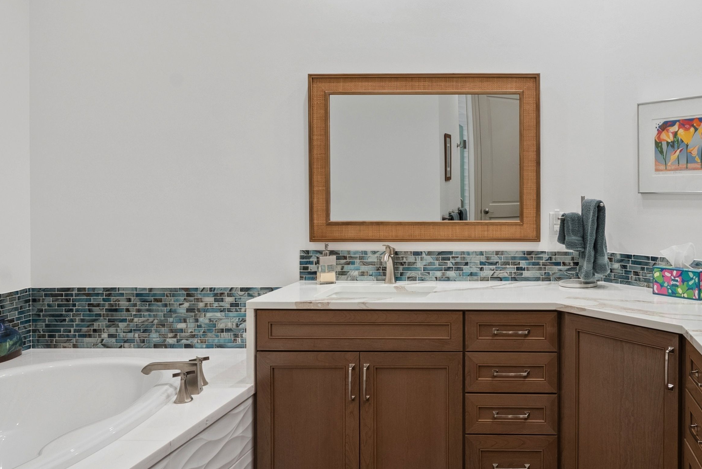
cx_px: 530
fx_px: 644
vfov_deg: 39.9
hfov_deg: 54.4
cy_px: 191
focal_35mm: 33
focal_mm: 18
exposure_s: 1/30
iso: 640
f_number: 9
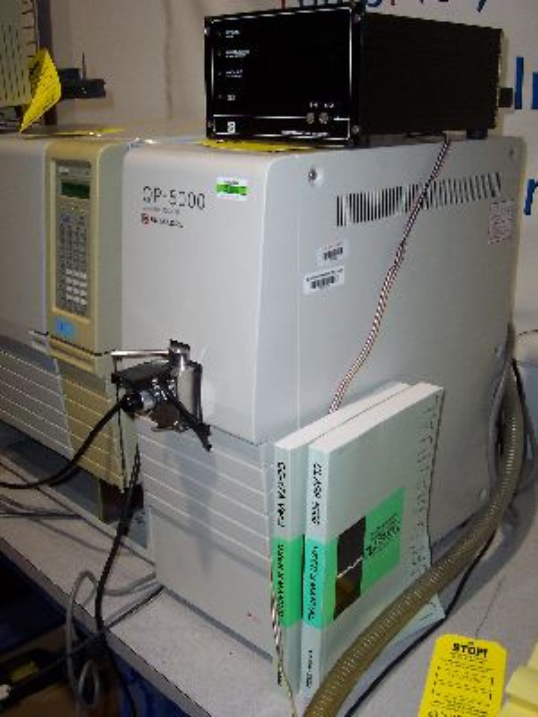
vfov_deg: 50.1
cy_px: 358
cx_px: 269
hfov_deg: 38.7
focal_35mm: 37
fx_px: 767
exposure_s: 1/60
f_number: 2.8
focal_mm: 5.6
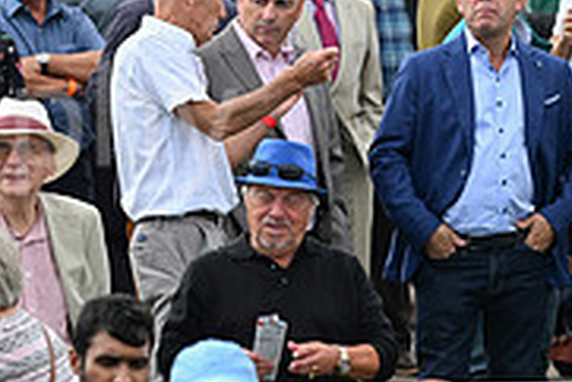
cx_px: -164
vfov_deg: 2.1
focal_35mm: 641
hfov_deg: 3.2
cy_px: -33
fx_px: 10193
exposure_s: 1/1250
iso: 500
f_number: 5
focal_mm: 200
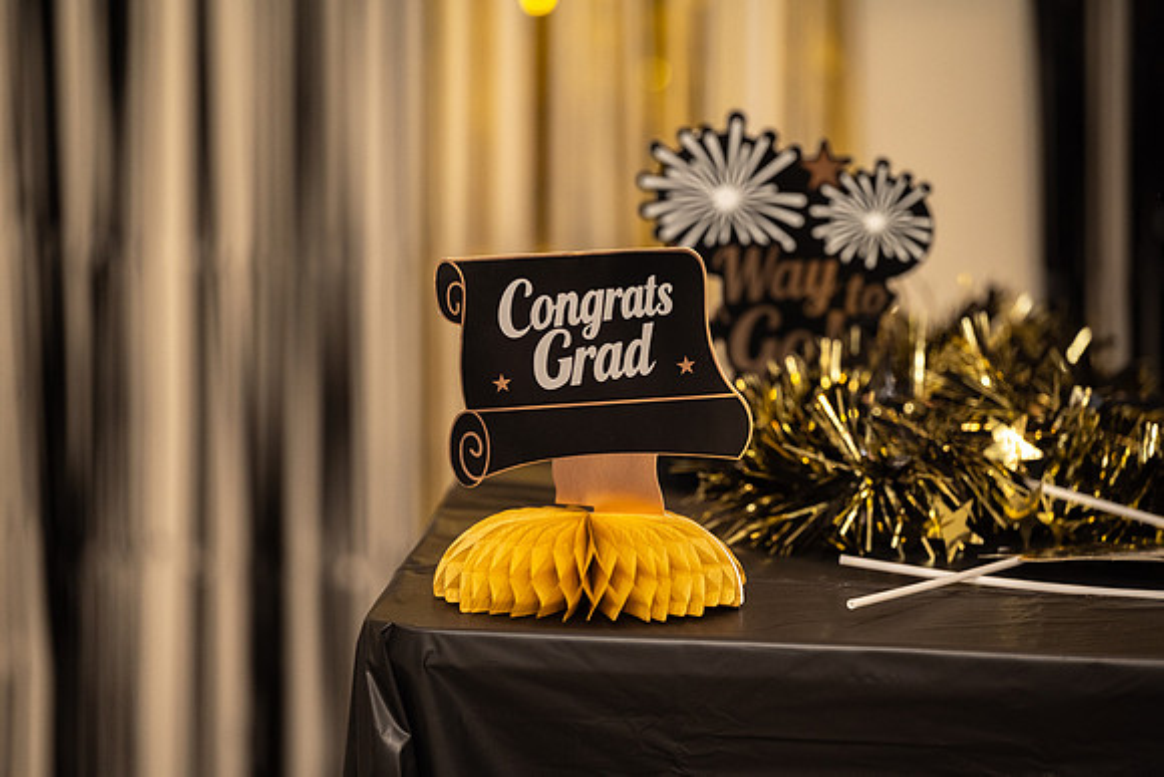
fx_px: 6481
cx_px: 582
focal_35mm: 200
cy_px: 388
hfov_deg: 10.3
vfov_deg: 6.9
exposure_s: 1/160
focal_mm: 200
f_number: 3.5
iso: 800
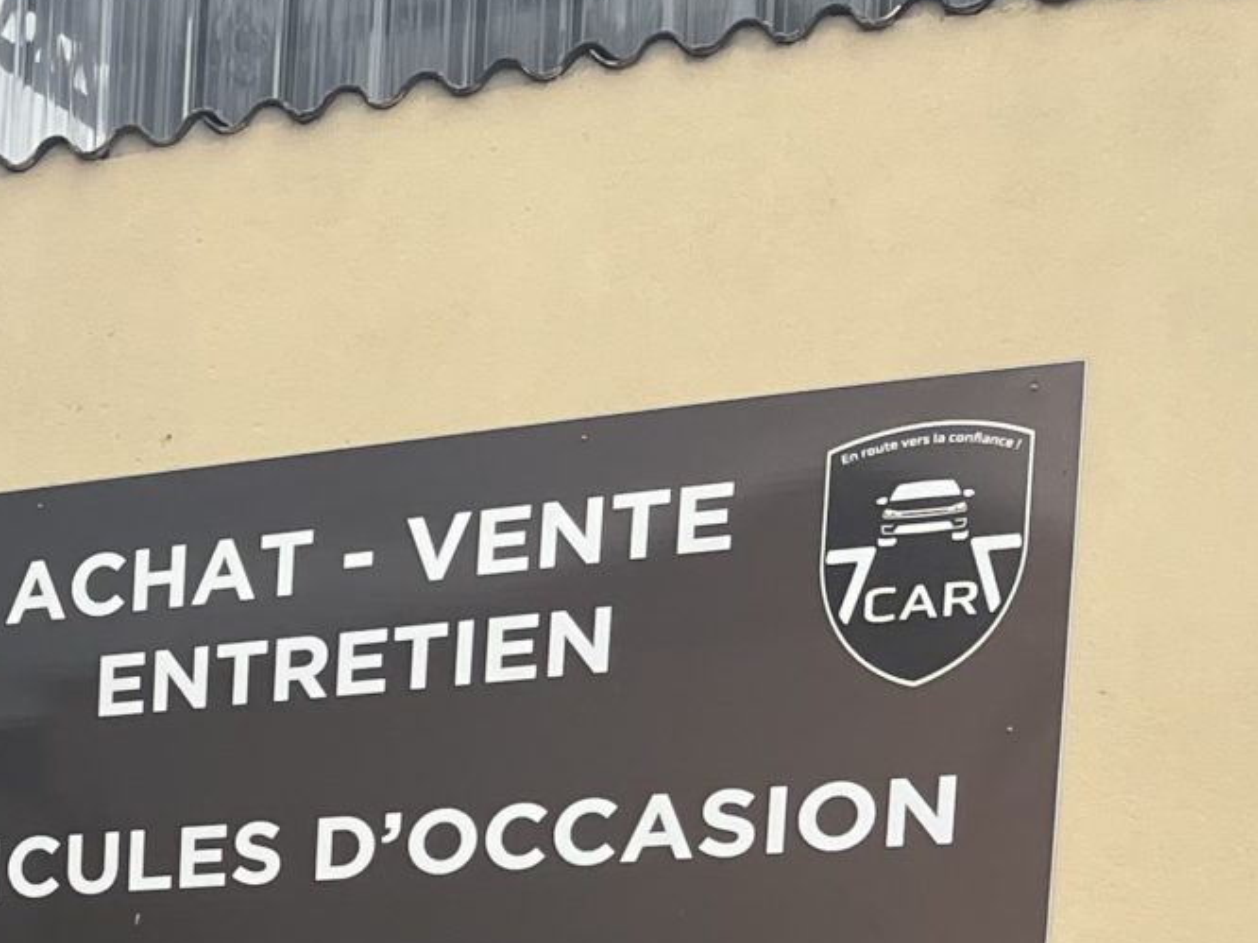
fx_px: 3633
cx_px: -990
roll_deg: +0.5
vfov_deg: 13.2
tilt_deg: -9.4
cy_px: 1740
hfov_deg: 16.5
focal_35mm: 100
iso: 50
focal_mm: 5.1
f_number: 1.6
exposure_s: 1/1046
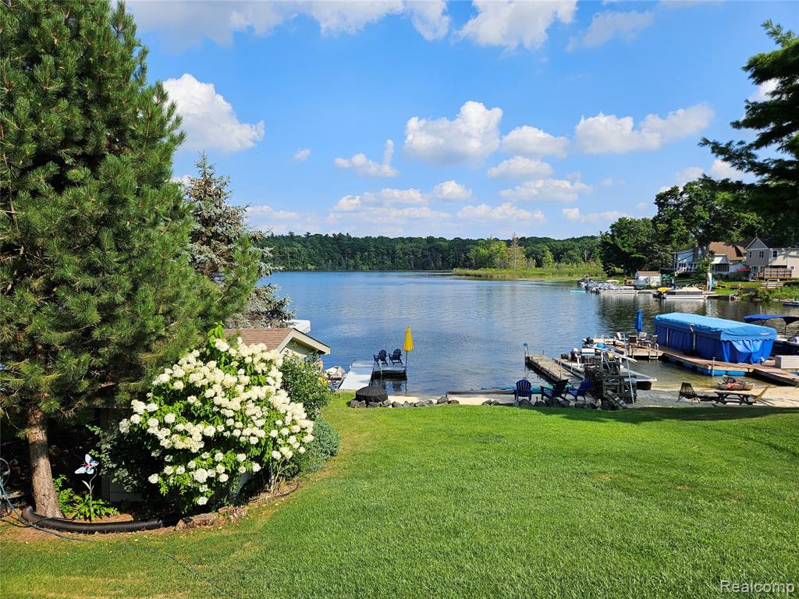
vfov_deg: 58.9
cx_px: 400
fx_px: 531
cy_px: 300
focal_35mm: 23
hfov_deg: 73.9
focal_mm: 5.4
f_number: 1.8
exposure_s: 1/1453
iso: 25
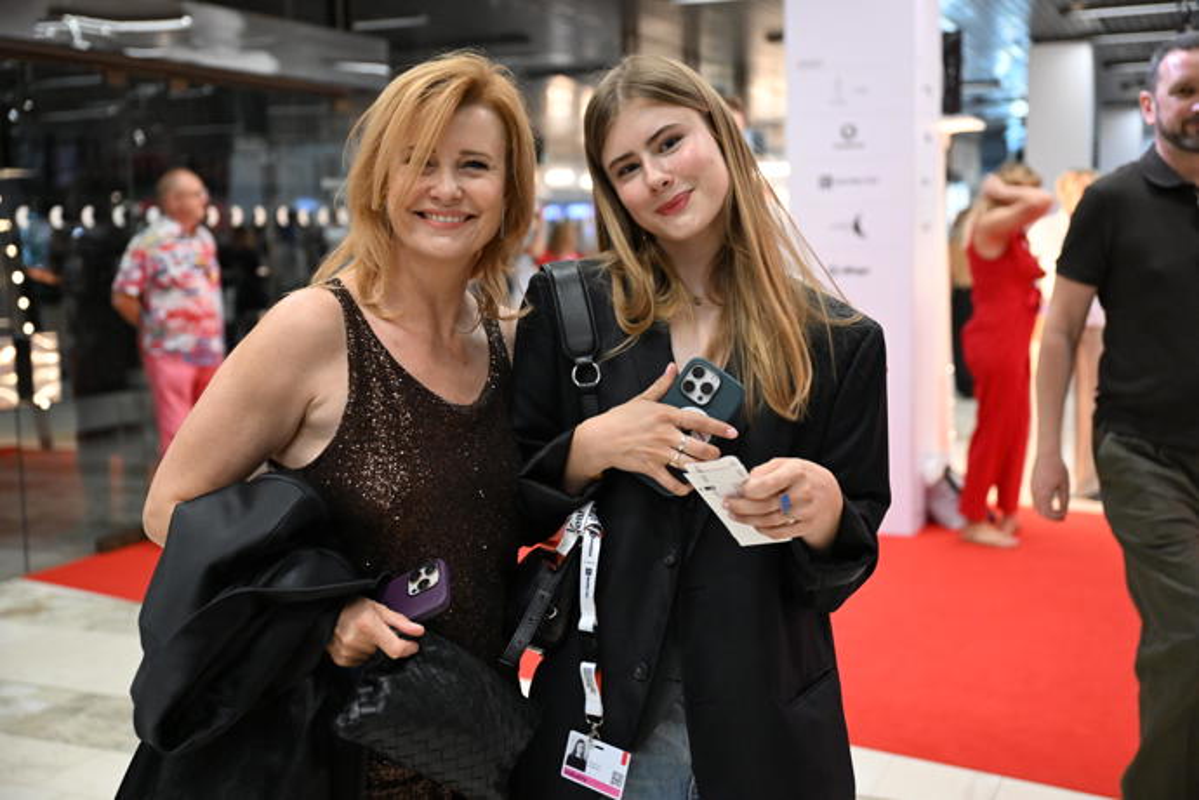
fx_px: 1399
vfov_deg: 31.9
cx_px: 600
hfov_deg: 46.4
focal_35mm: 42
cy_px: 400
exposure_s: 1/250
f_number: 2.8
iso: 5000
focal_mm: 42
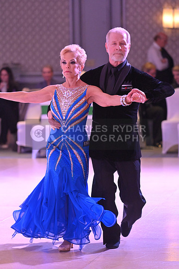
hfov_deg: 7.2
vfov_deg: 10.8
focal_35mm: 190
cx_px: 90
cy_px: 134
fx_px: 1416
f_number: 5
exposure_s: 1/320
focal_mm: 190
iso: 5000
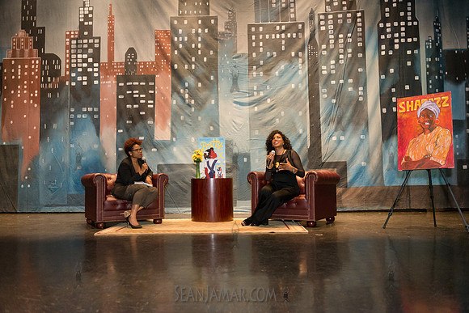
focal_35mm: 32
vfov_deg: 41.1
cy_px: 156
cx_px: 234
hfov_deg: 58.7
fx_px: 417
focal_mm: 32
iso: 3200
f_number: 3.2
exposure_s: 1/320
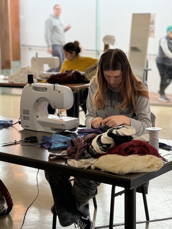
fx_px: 510
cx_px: 86
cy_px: 114
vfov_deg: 25.3
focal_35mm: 77
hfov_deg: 19.1
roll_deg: +0.2
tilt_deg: -8.9
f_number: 2.8
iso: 50
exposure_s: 1/100
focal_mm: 9
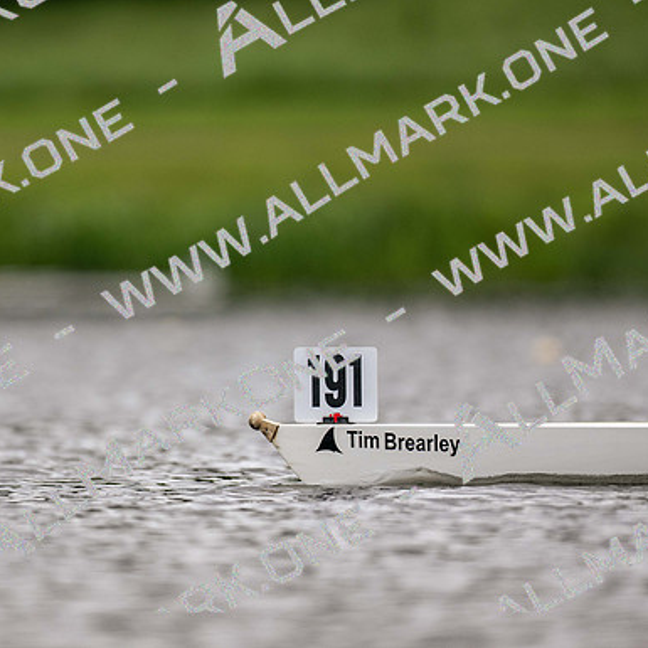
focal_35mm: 769
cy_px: 324
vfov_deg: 2.3
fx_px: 16287
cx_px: 310
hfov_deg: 2.3
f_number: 4
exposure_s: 1/2000
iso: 1100
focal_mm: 600
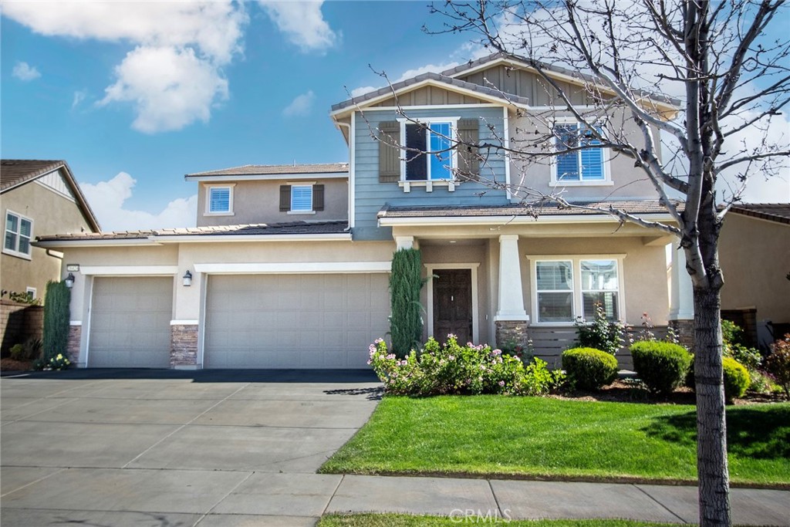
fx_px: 593
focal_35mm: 27
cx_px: 395
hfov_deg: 67.4
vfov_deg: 47.9
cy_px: 264
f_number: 5
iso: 800
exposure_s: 1/2000
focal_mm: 18
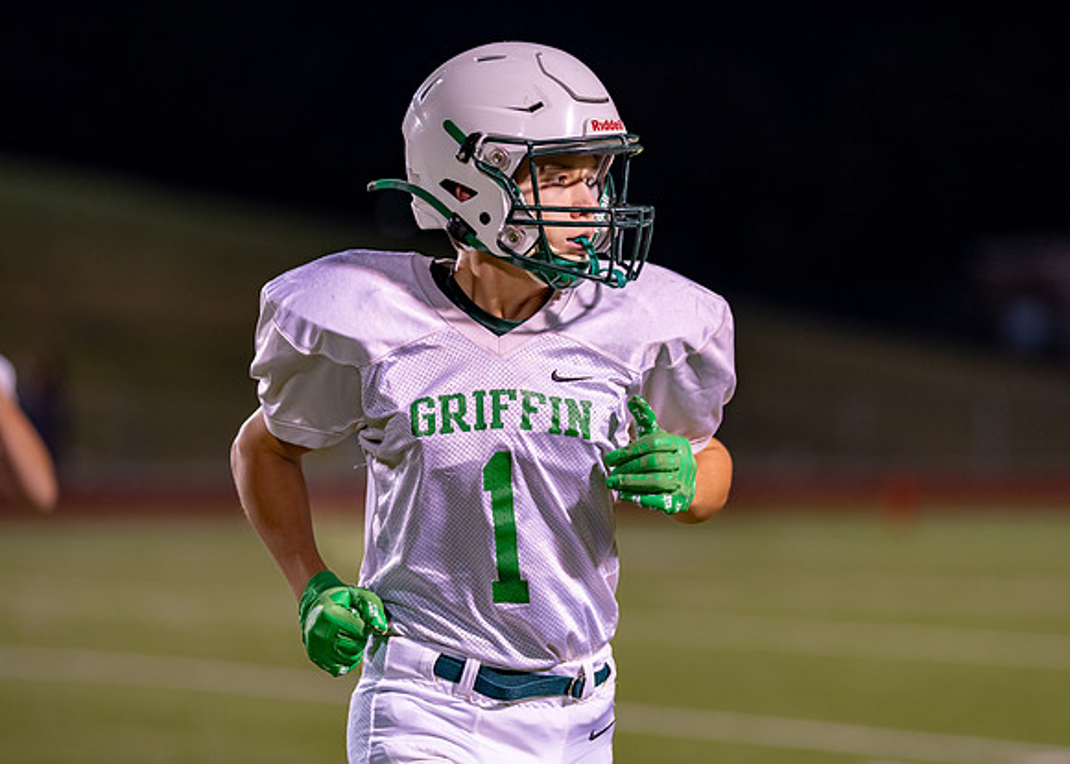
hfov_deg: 11.5
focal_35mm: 174
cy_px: 336
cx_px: 552
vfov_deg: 8.3
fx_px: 5293
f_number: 1.8
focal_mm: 135
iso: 500
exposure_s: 1/500
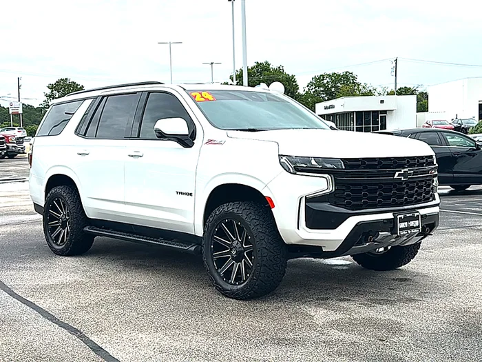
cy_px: 181
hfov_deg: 45.8
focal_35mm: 41
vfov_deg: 35.1
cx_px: 241
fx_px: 571
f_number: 1.78
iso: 80
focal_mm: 6.86
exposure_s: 1/4587
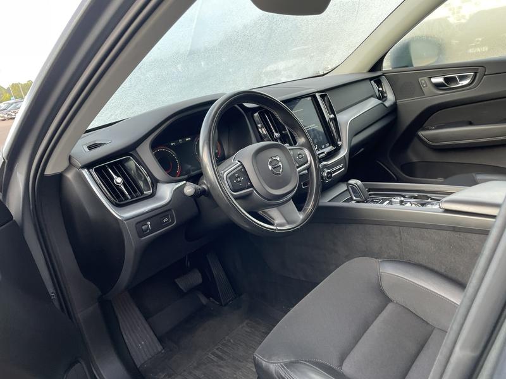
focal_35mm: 26
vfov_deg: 53.1
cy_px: 190
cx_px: 253
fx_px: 380
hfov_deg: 67.3
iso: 40
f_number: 1.6
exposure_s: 1/121
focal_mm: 4.2
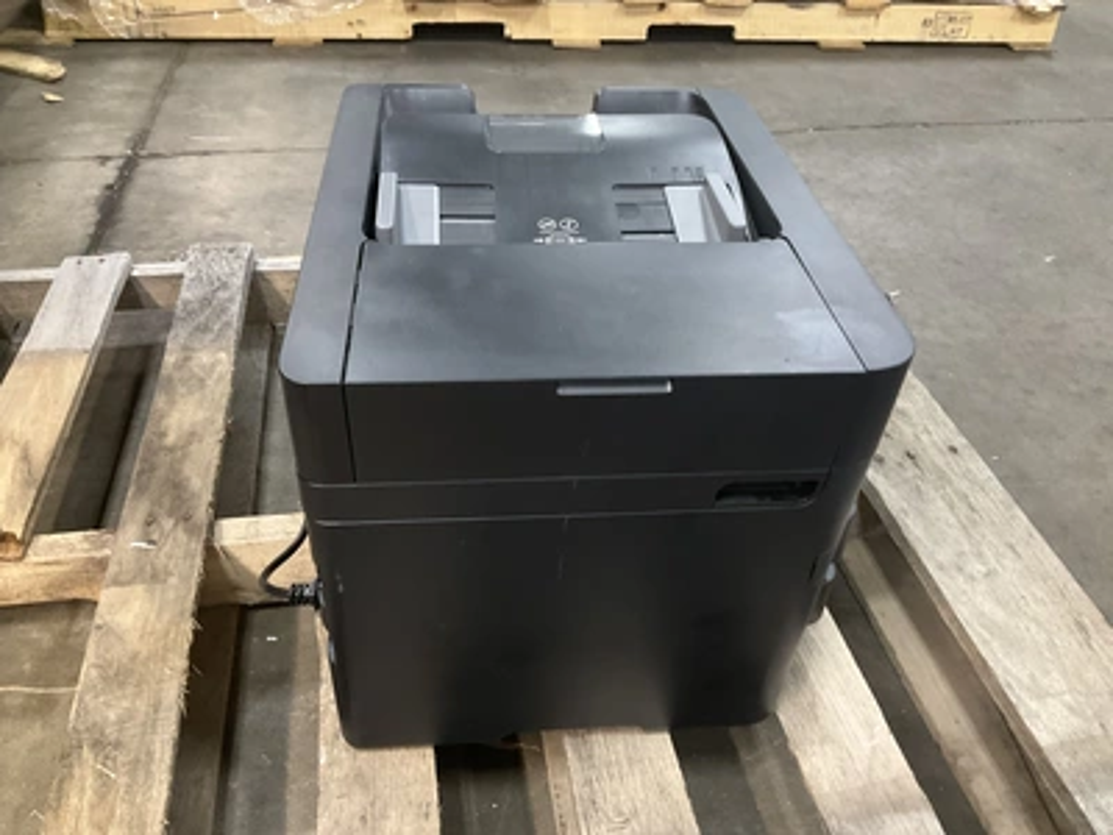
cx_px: 556
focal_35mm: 29
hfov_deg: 61.7
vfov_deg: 48.2
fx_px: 932
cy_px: 418
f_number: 1.8
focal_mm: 3
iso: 250
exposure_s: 1/40
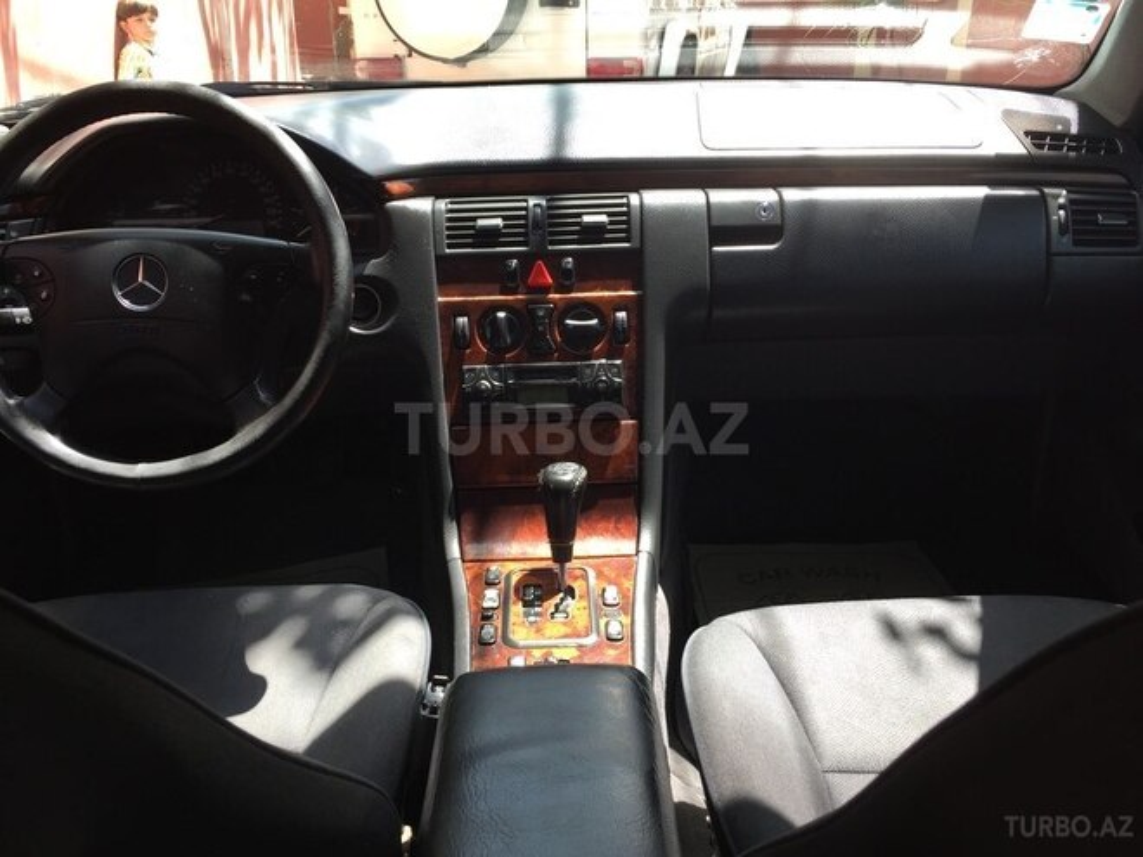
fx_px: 958
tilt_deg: -24.3
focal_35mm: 29
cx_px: 572
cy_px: 428
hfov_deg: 61.7
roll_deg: -0.3
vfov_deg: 48.2
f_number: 2.2
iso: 32
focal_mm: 4.15
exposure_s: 1/116
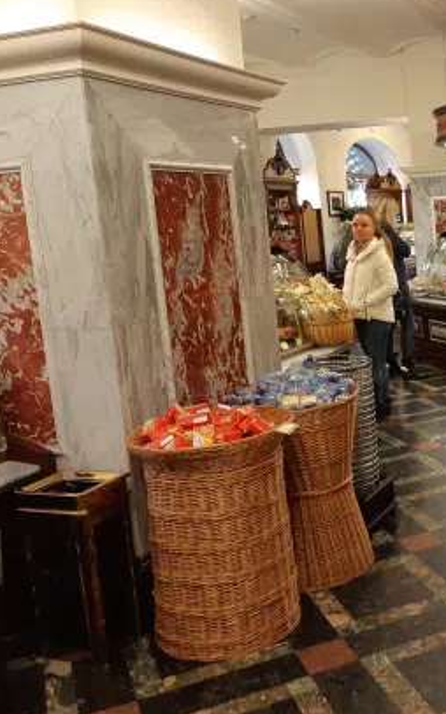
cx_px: 471
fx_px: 759
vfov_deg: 50.4
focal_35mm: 39
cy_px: 339
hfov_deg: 29.9
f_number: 1.7
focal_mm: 3.93
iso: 80
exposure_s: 1/50
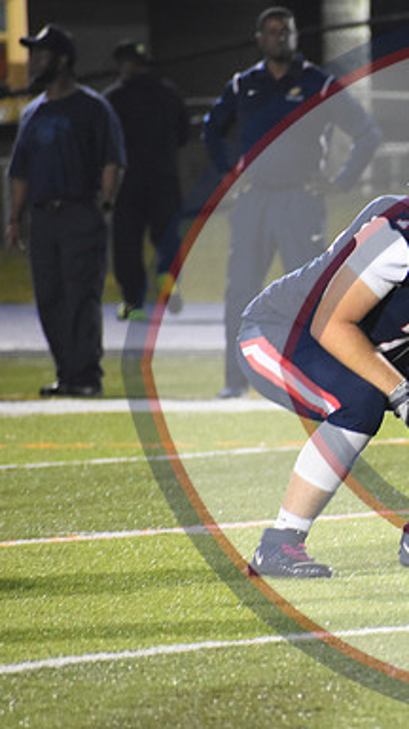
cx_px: 538
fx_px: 12364
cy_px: 364
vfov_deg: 3.4
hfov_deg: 1.9
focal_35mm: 640
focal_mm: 270
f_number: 6
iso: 3200
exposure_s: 1/100
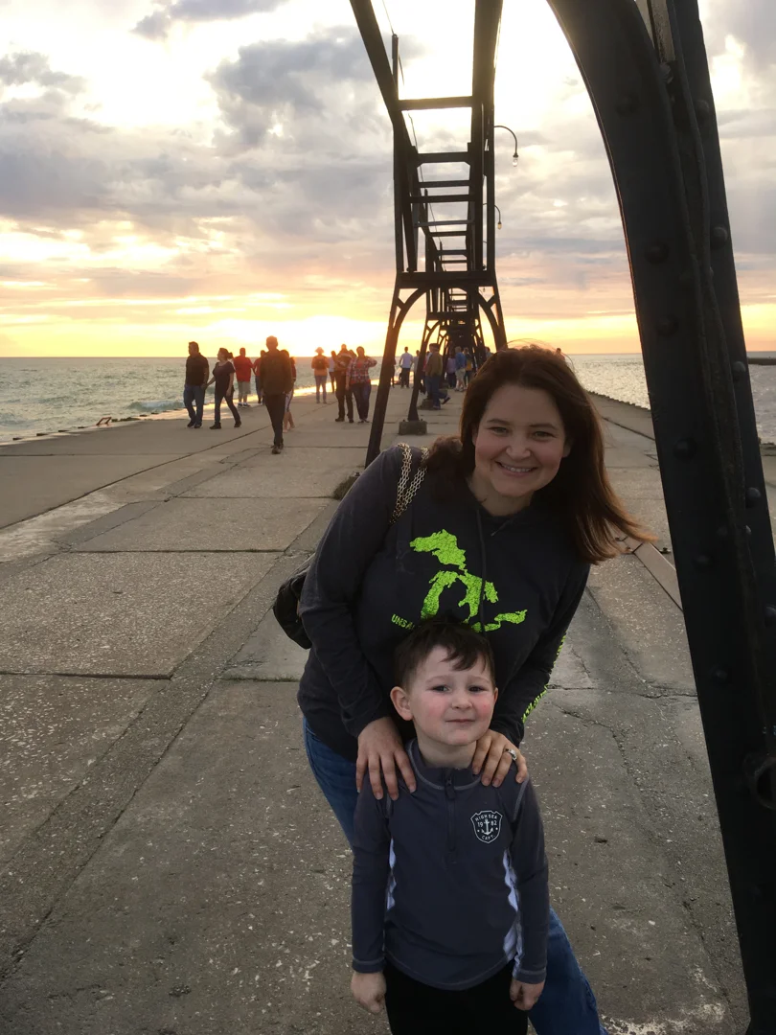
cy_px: 518
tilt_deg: -11.0
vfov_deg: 61.7
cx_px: 388
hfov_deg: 48.2
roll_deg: -0.1
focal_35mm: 29
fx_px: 867
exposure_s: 1/120
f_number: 2.2
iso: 32
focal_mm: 4.15
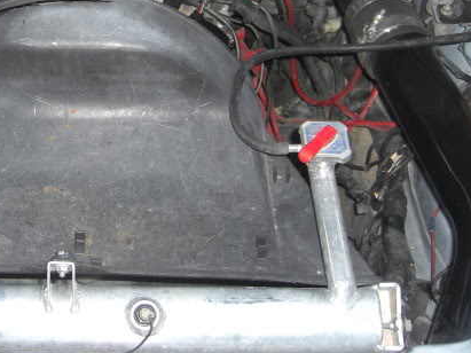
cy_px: 29
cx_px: 78
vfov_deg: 19.5
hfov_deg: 25.8
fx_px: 1007
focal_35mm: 74
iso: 100
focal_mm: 7.9
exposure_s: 1/60
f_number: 2.8
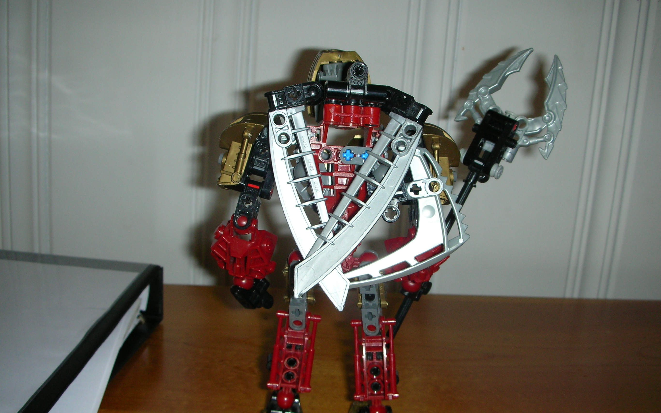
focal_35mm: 38
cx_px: 336
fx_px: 685
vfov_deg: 33.5
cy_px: 229
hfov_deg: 51.5
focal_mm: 5.8
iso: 50
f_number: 3
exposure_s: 1/60.1
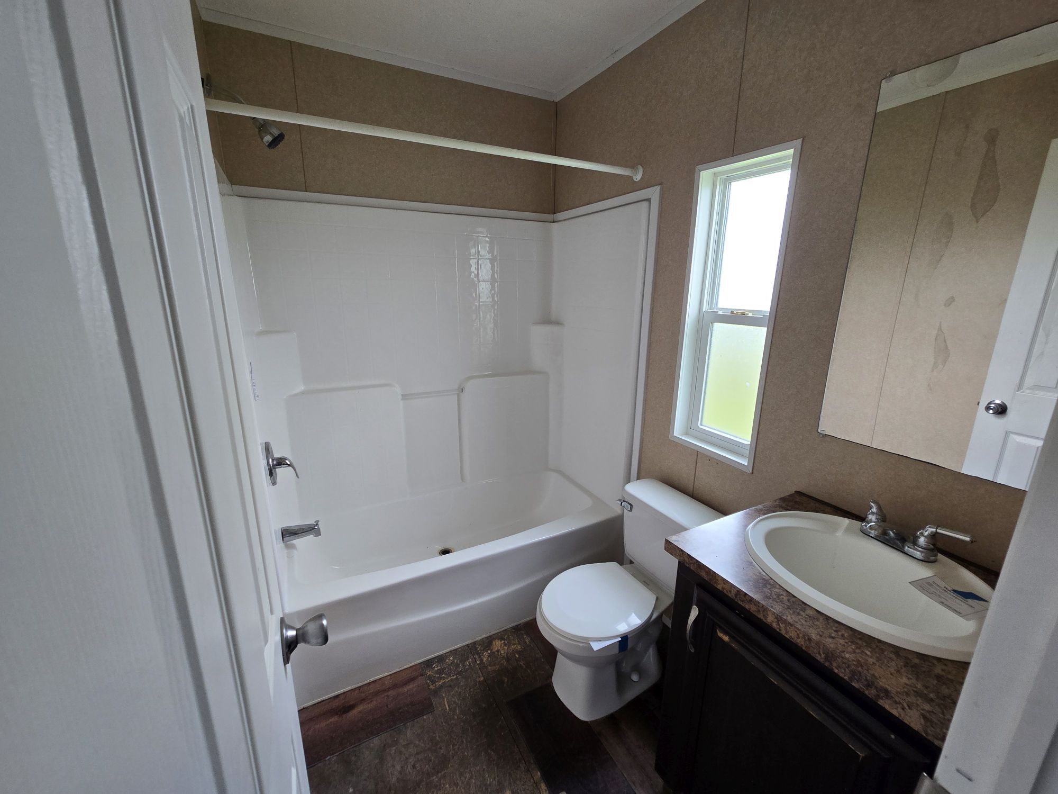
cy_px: 397
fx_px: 397
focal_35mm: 13
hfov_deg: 106.2
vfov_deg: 89.9
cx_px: 529
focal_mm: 2.2
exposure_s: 1/60
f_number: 2.2
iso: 80
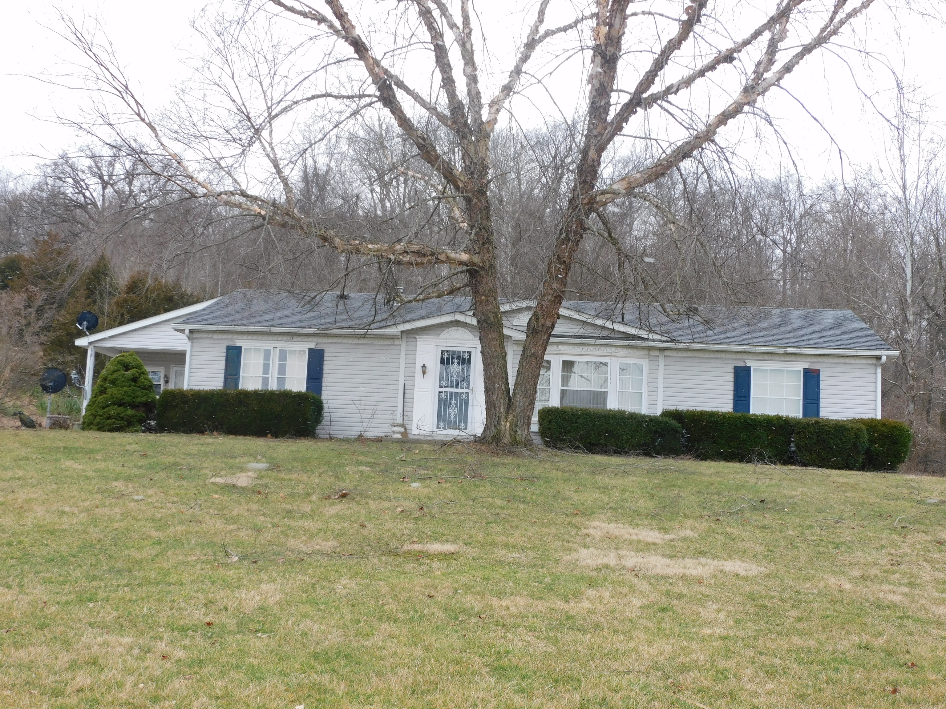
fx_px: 1230
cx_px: 473
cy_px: 354
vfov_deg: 32.2
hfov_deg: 42.1
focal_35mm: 45
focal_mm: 8.1
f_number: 4
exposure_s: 1/160
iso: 125
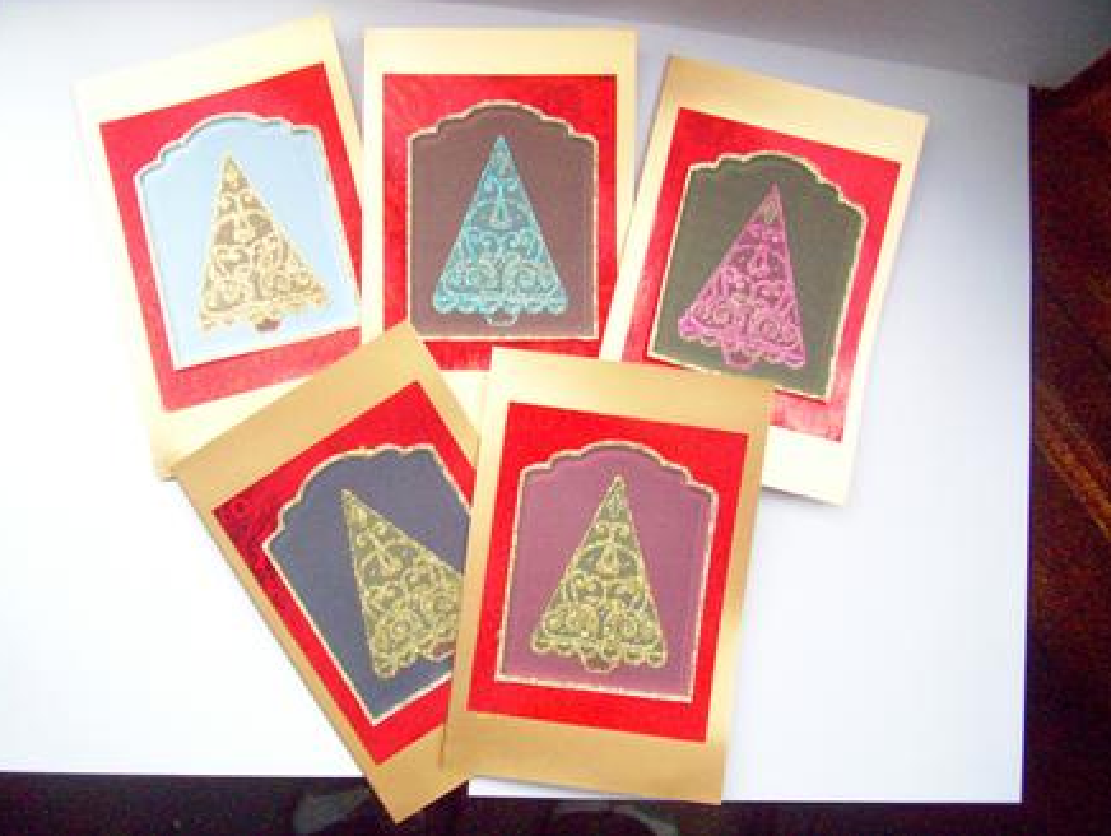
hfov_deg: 55.3
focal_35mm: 33
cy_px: 408
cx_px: 561
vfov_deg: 43.0
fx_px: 1060
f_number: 2.9
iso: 160
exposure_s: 1/20
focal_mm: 5.7
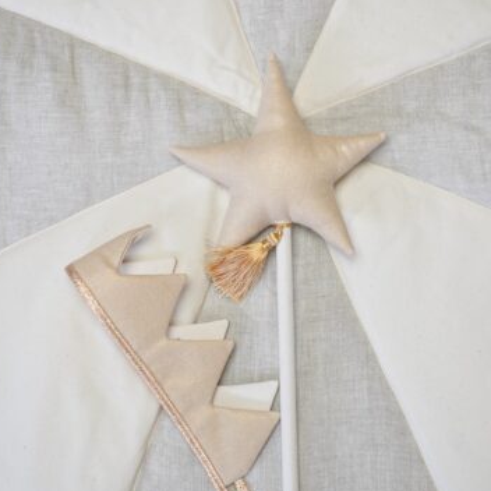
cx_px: 272
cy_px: 258
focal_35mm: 67
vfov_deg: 25.7
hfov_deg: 25.7
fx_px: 1075
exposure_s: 1/100
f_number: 4.5
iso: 1000
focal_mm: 44
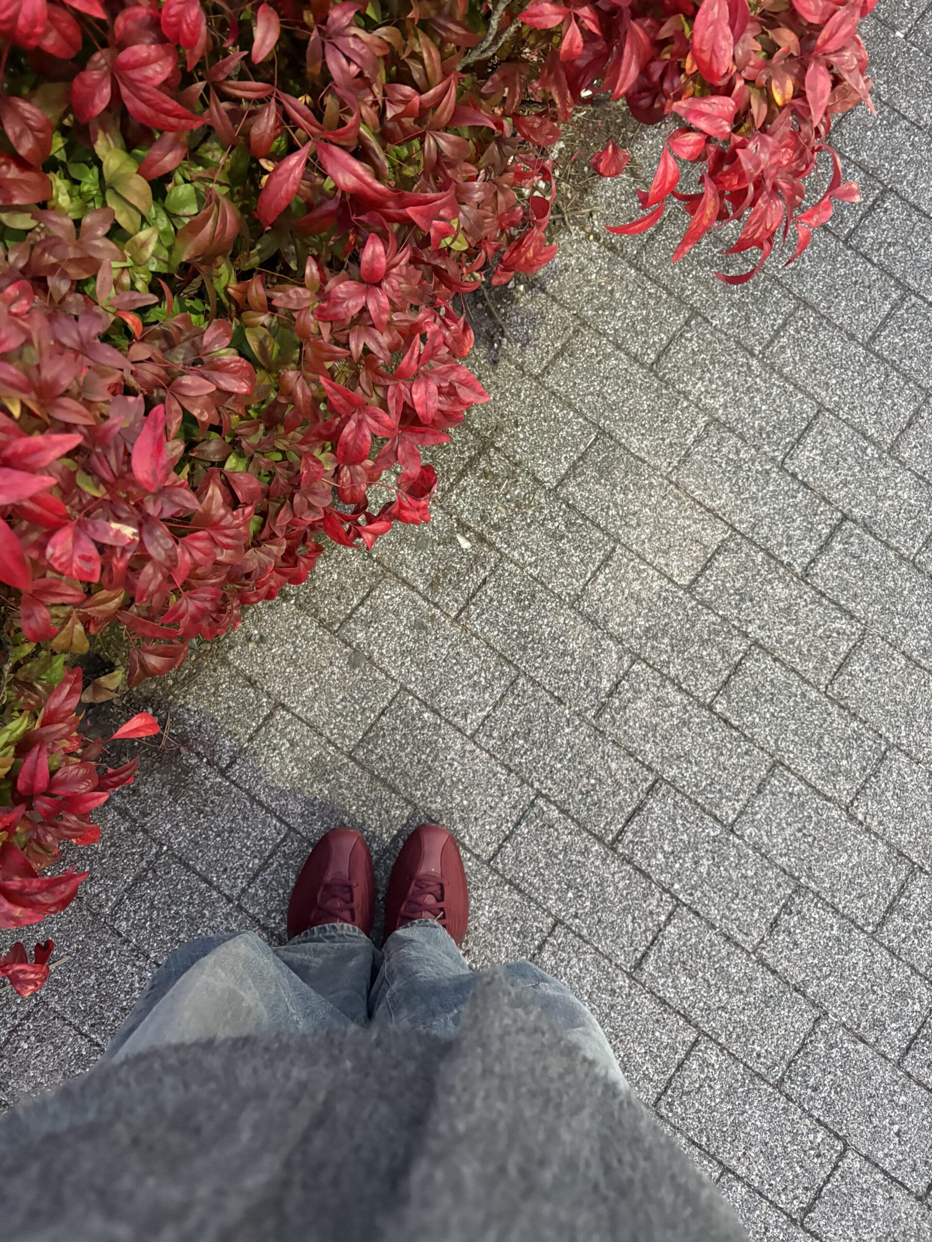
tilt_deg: -81.0
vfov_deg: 67.3
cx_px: 466
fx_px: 933
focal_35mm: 26
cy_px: 621
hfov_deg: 53.1
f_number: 1.6
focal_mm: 5.96
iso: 640
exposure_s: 1/25
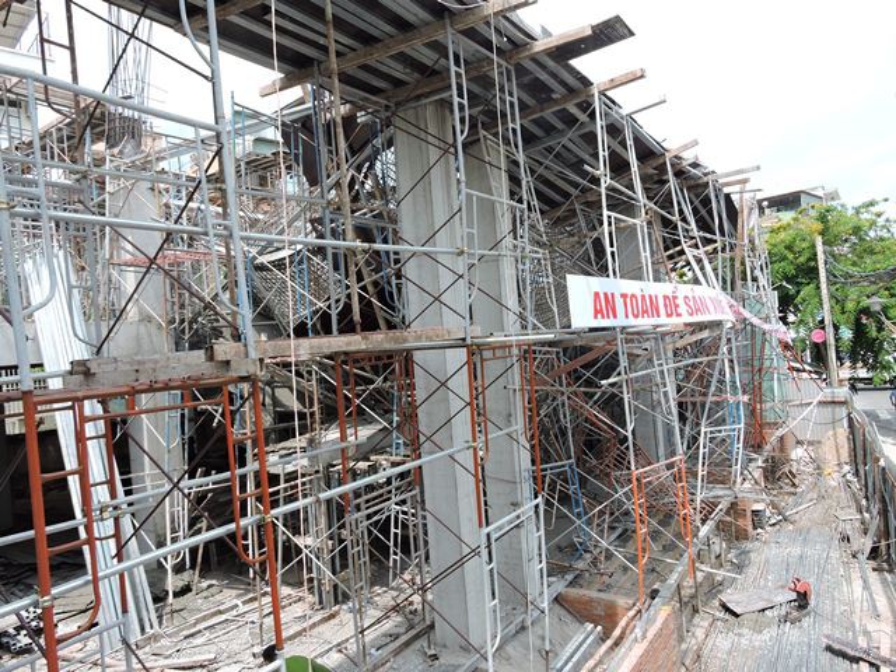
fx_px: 621
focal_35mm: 24
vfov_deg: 56.8
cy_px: 336
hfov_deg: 71.6
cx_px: 448
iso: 100
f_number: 3.3
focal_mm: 4.3
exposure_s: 1/500
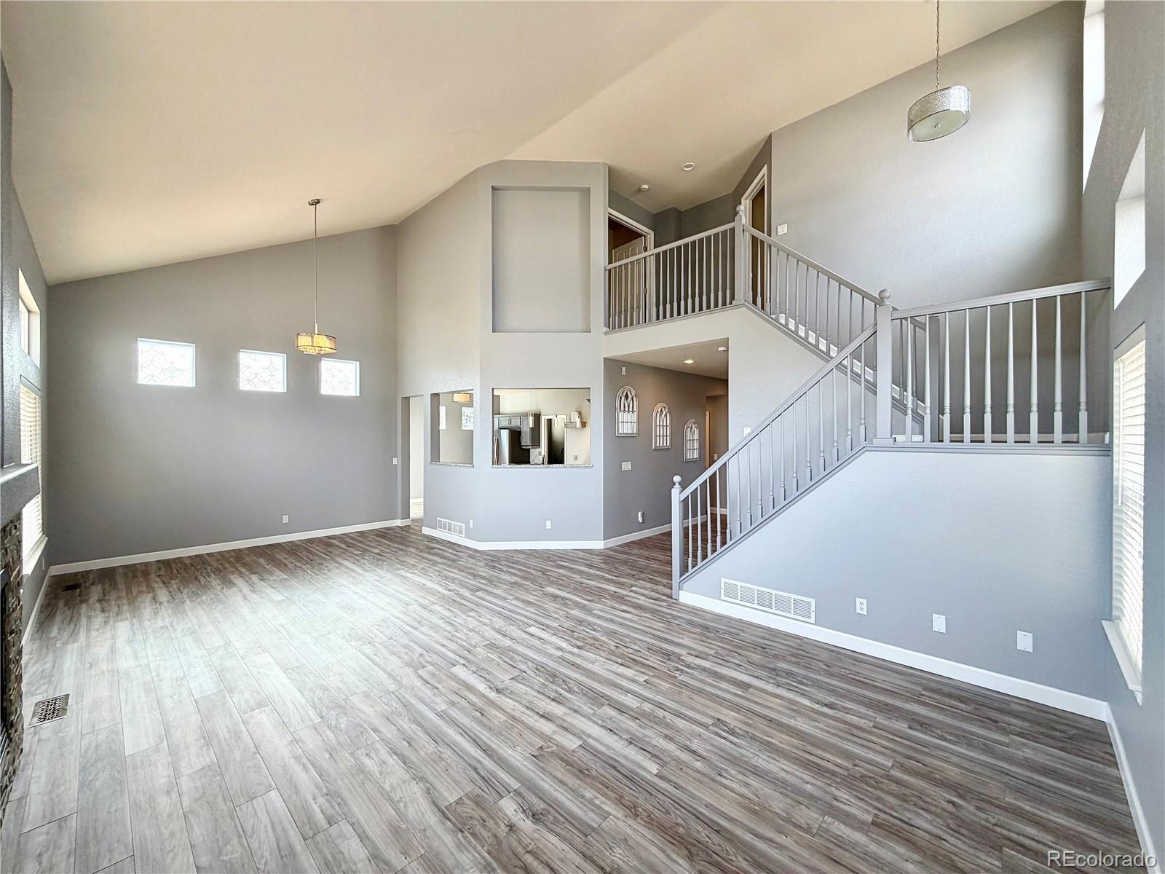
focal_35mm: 14
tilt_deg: -0.6
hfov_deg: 102.1
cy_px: 437
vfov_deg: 85.7
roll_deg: -0.3
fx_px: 471
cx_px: 582
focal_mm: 2.22
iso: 80
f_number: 2.2
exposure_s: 1/120
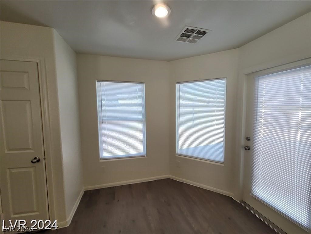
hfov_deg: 106.2
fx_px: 117
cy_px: 117
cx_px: 156
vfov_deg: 89.9
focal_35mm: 13
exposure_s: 1/120
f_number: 2.2
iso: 100
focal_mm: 2.2
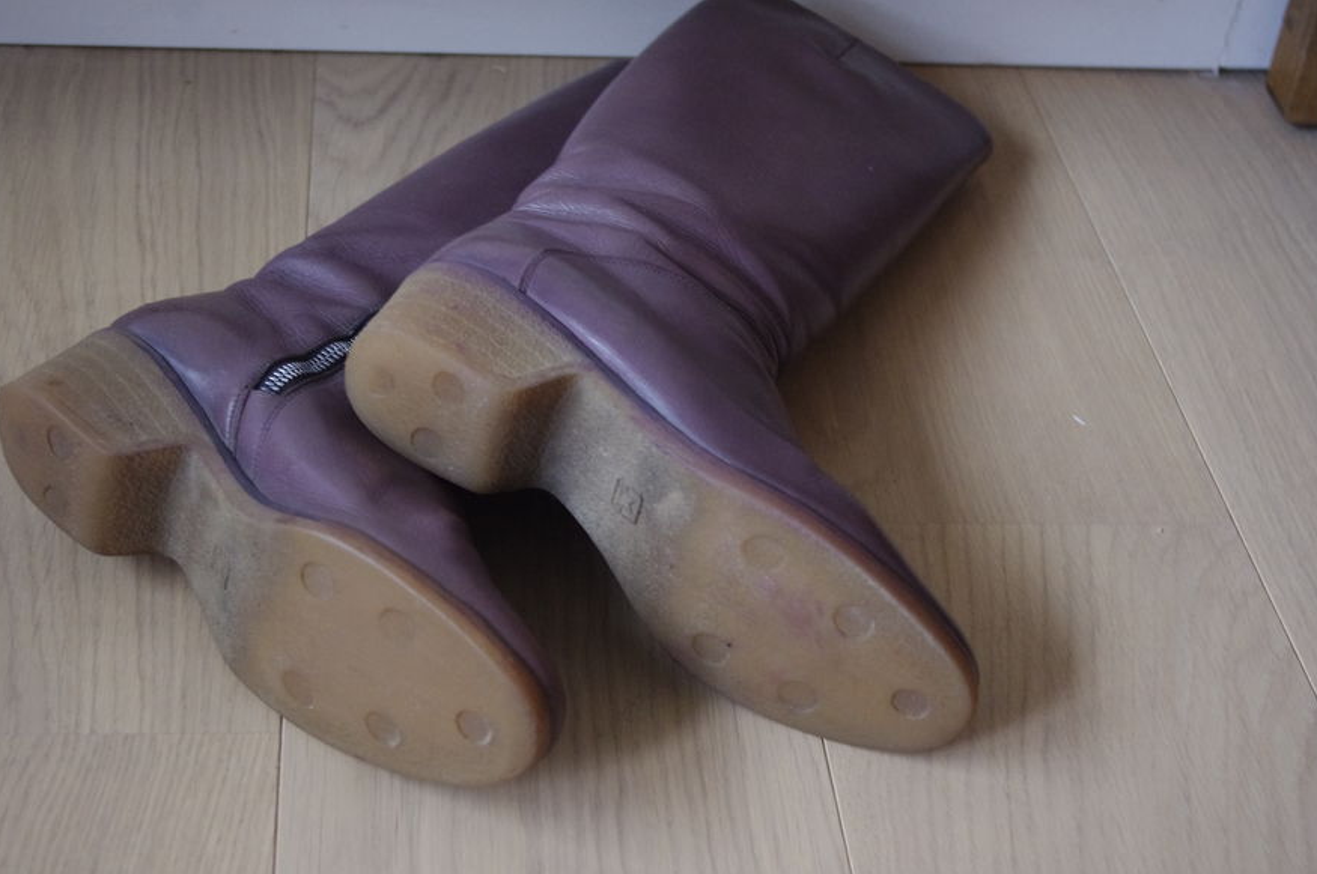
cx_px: 592
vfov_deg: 24.1
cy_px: 402
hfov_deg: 35.6
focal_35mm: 56
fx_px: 2046
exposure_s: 1/10
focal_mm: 32.5
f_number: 4
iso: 1600
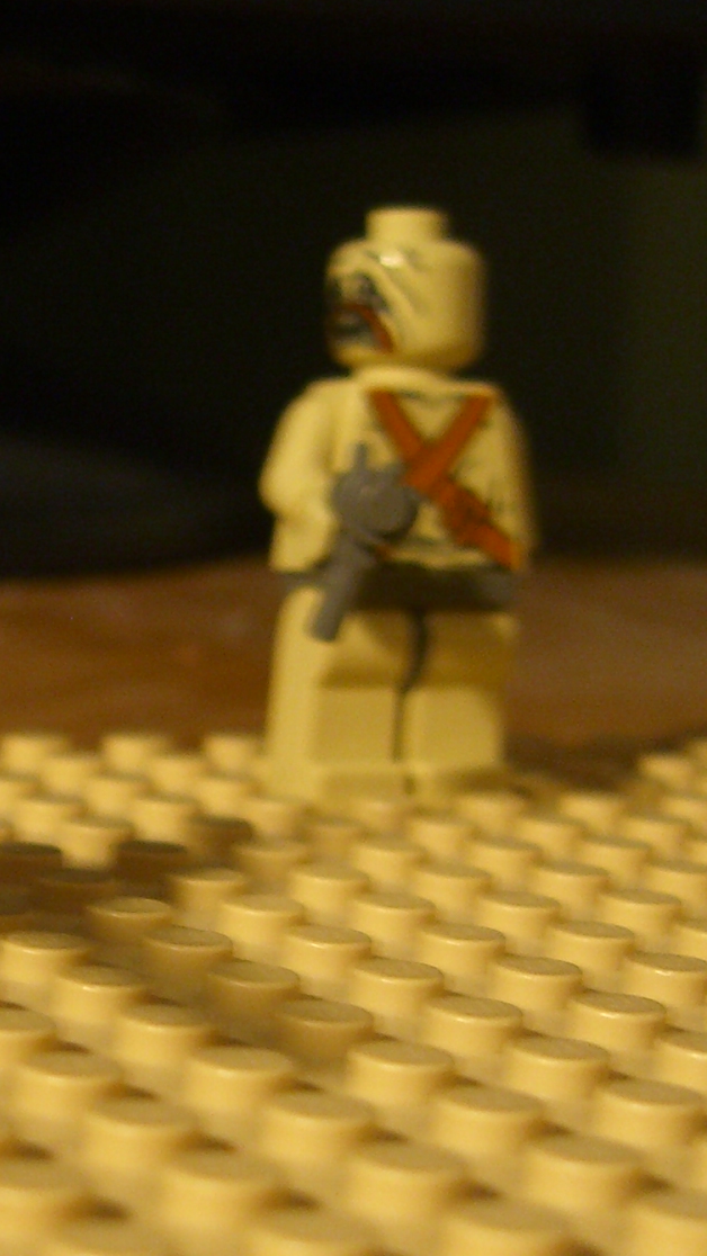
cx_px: -115
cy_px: 926
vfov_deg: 22.3
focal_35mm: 95
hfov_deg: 12.5
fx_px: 3165
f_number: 2.8
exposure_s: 1/8
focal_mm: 7.9
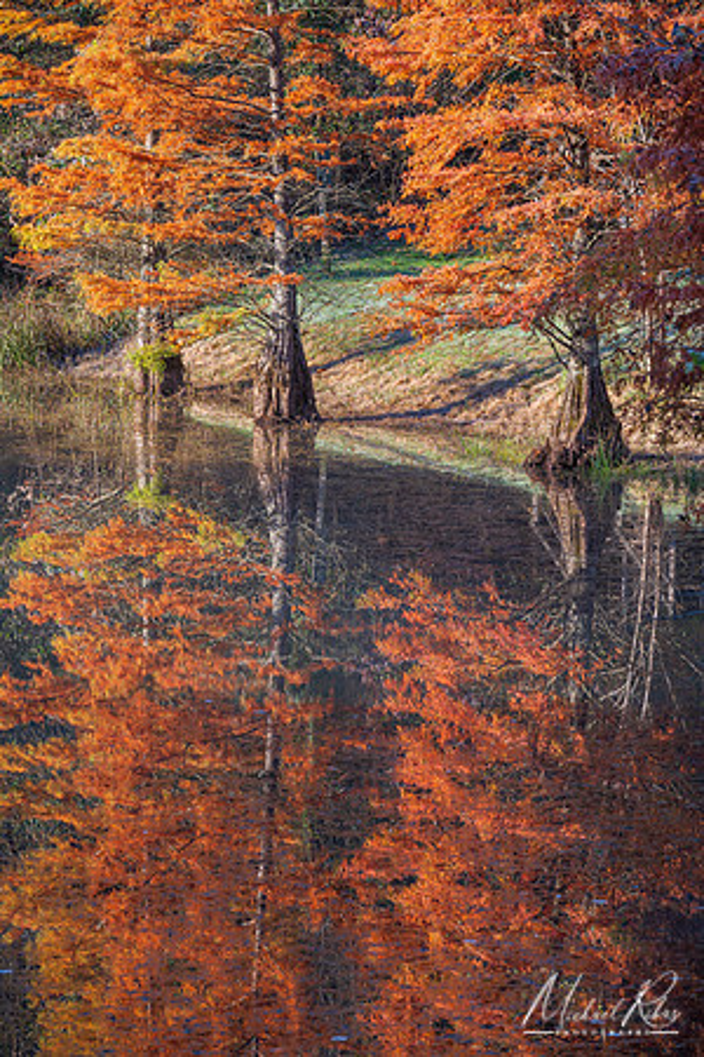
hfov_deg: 8.3
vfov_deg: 12.5
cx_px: 352
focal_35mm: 165
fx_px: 4840
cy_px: 528
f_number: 8
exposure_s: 1/60
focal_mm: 110
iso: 100
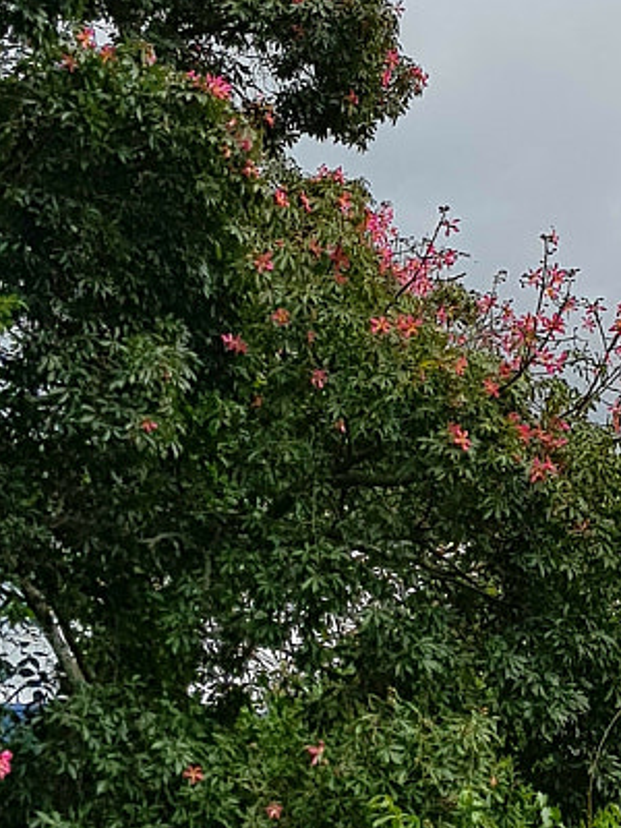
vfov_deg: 18.9
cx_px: 623
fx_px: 2488
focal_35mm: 104
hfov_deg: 14.0
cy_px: 329
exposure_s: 1/2944
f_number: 1.7
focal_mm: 4.2
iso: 40
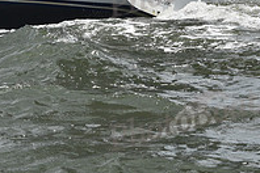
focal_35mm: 205
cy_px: -66
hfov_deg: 10.0
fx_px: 1480
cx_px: 42
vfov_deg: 6.6
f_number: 11
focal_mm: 70
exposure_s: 1/800
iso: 250
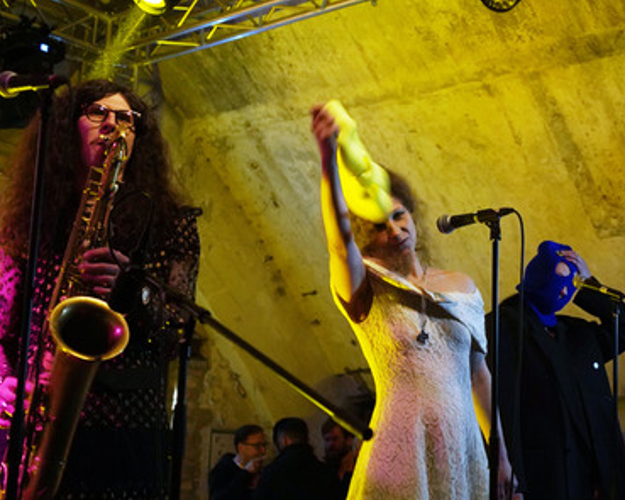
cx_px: 343
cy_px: 253
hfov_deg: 39.5
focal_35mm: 47
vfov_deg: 32.1
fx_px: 869
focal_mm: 41
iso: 3200
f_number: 3.2
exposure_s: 1/50
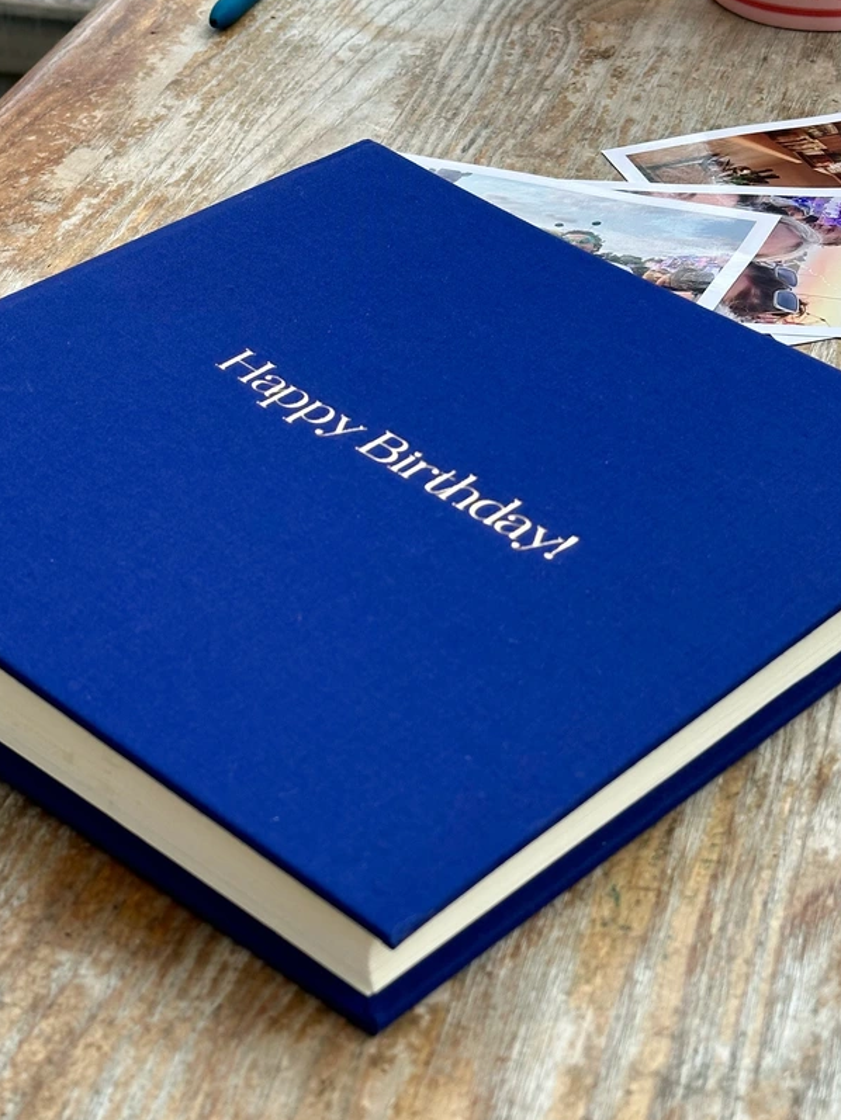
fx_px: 1716
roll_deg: -0.6
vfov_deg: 36.2
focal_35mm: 53
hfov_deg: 27.5
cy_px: 575
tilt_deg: -32.6
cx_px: 425
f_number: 1.78
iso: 64
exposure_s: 1/823
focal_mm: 6.86
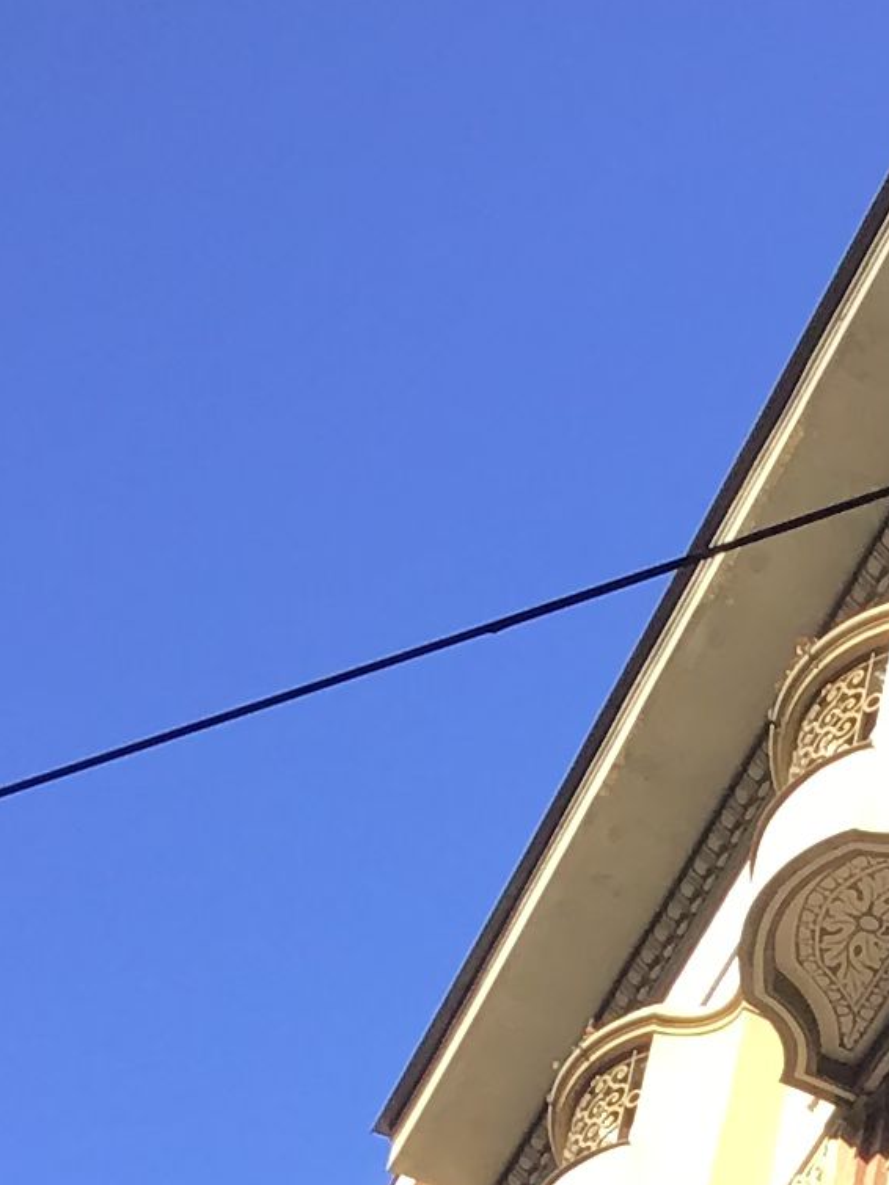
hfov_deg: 10.5
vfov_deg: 13.6
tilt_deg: +34.3
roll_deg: -4.5
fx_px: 4590
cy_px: 1926
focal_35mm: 134
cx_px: 1492
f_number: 2.4
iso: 25
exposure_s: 1/344
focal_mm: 3.3
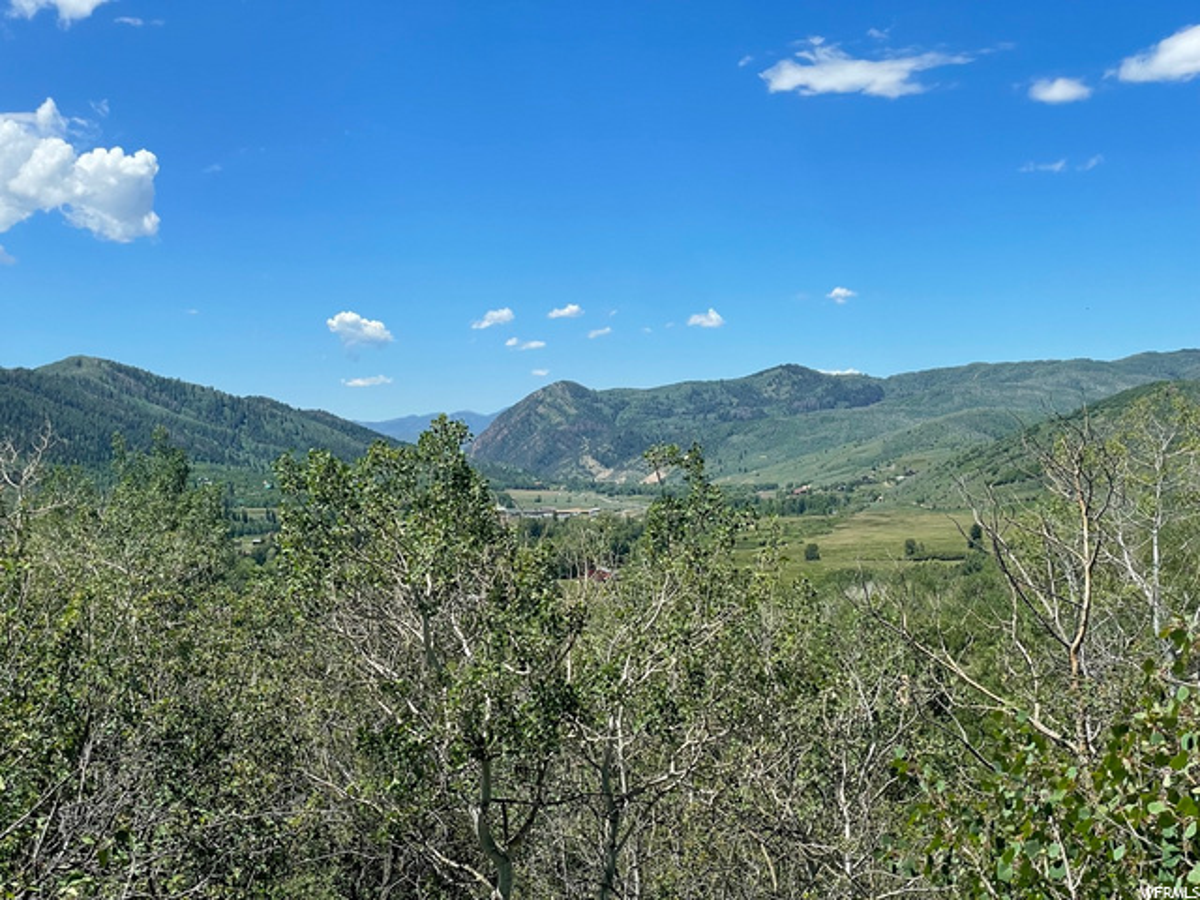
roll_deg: +1.2
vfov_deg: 28.0
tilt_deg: -0.8
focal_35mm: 52
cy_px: 450
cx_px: 600
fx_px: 1803
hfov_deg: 36.8
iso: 64
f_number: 2
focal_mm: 6
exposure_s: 1/4348
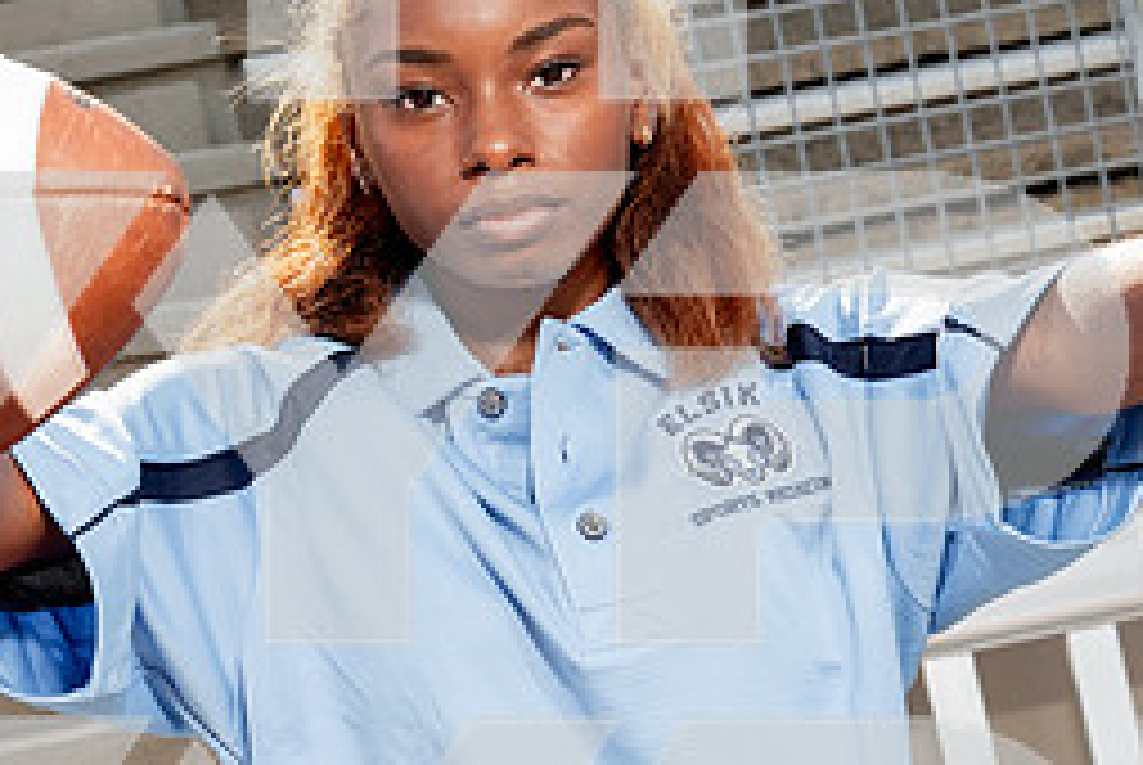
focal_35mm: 114
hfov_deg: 17.9
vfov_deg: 12.1
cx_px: 526
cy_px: 412
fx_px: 3624
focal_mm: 50
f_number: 8
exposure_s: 1/250
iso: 250
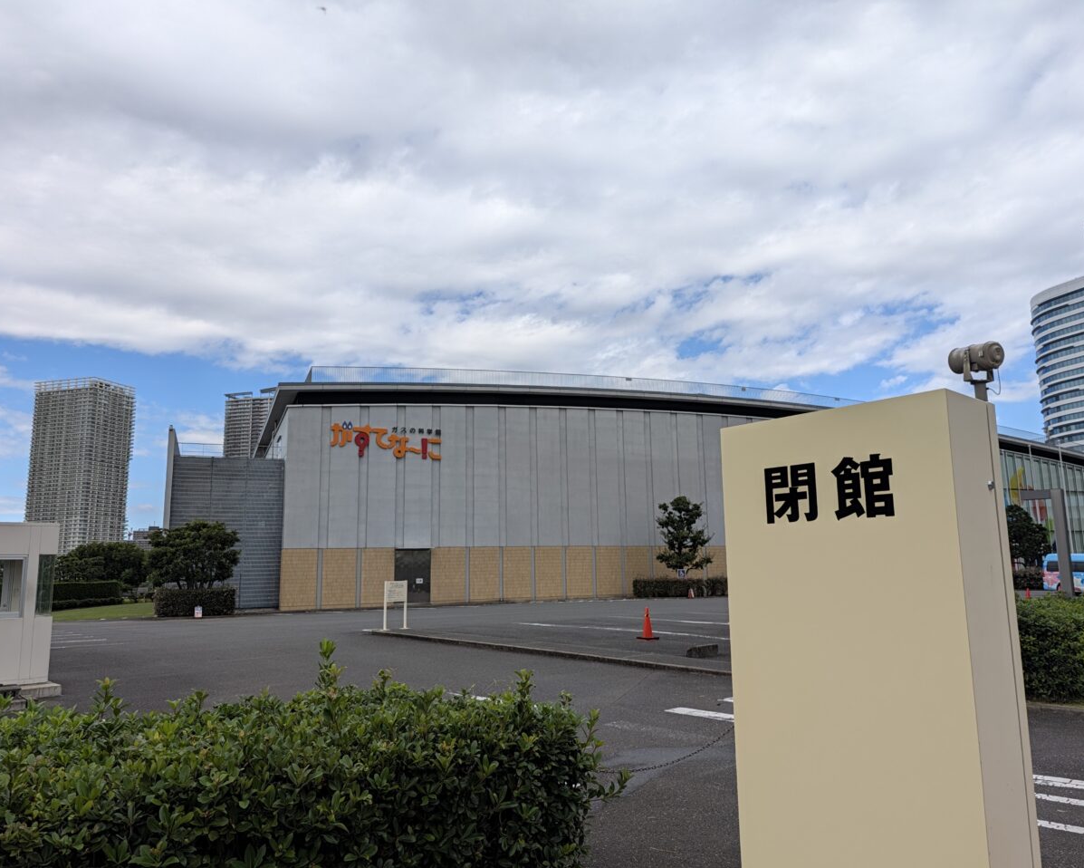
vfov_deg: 58.8
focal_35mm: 24
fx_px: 770
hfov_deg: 70.3
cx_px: 558
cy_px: 434
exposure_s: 1/923
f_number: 1.7
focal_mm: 5.28
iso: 16
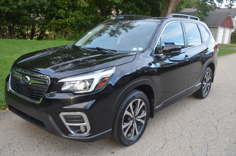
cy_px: 78
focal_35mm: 33
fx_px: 216
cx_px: 118
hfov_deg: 57.3
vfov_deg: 39.8
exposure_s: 1/100
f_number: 5
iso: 400
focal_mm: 22
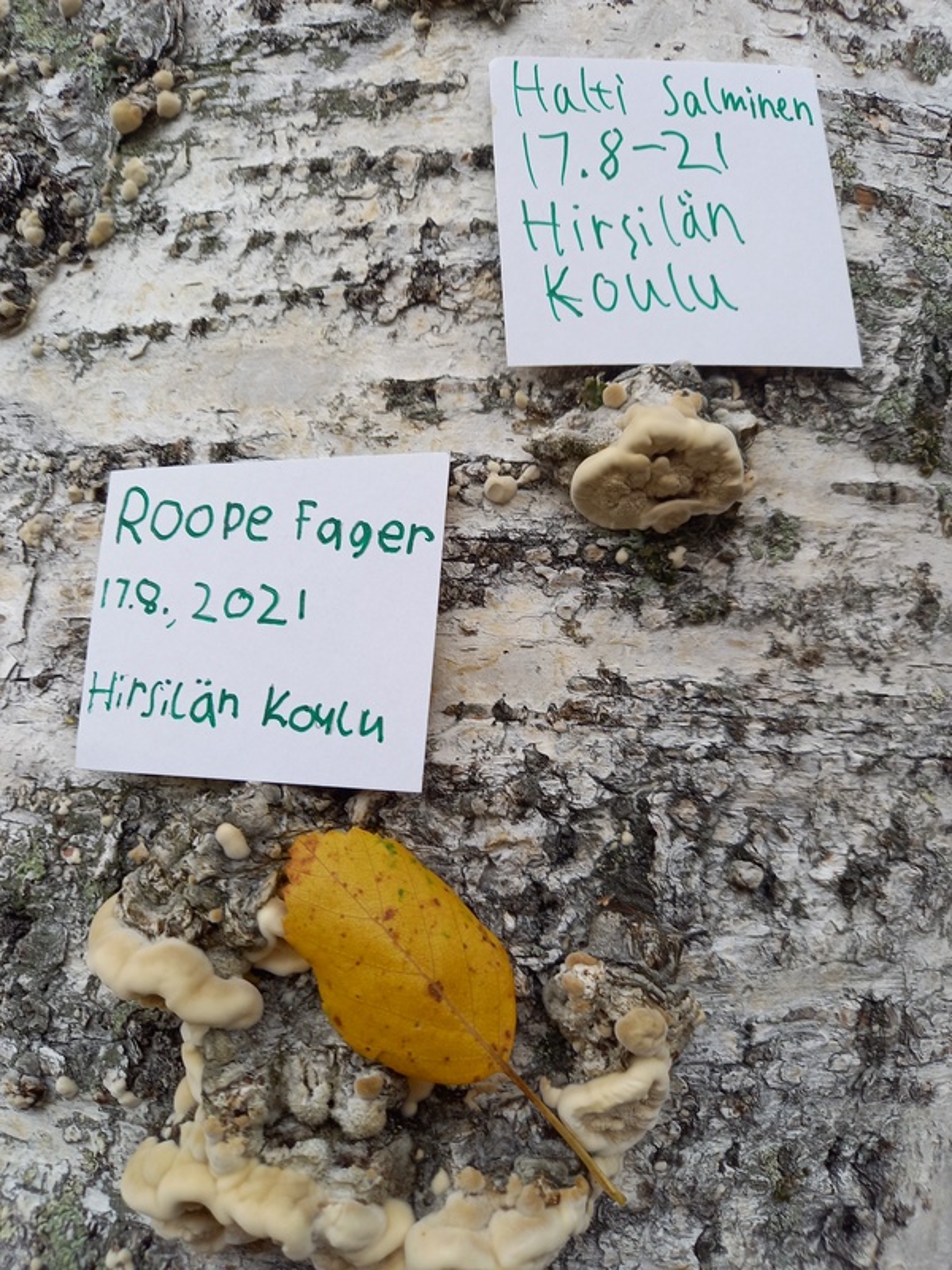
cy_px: 635
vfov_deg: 69.4
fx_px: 917
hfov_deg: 54.9
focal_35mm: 25
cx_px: 476
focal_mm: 4.6
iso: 50
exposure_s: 1/140
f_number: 2
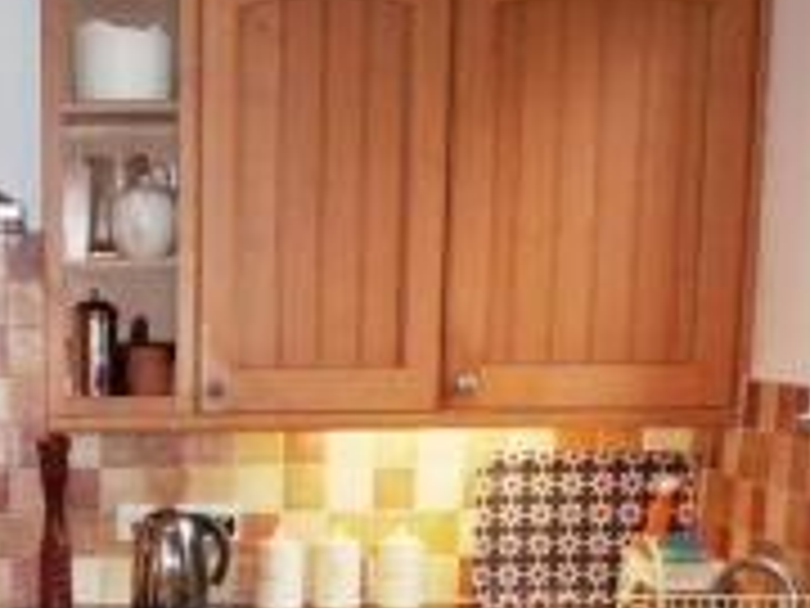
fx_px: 1895
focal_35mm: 81
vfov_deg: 17.2
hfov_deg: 23.3
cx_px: 38
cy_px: 768
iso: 80
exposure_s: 1/30
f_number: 3.3
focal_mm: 4.1
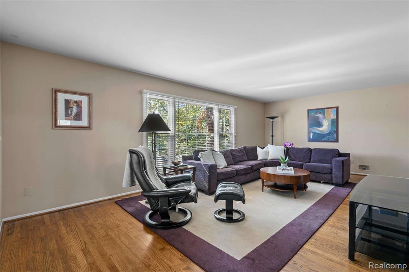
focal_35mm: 16
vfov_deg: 73.7
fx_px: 182
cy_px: 136
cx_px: 204
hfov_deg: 96.8
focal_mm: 16
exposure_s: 2
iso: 100
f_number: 9
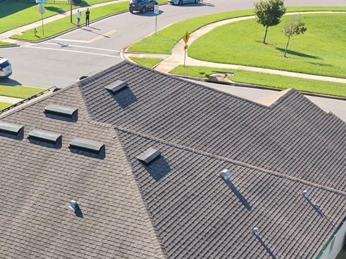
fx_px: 720
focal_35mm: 72
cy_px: 363
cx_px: 60
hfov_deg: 26.4
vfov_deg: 18.6
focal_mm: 8.67
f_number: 1.8
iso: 280
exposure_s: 1/2500
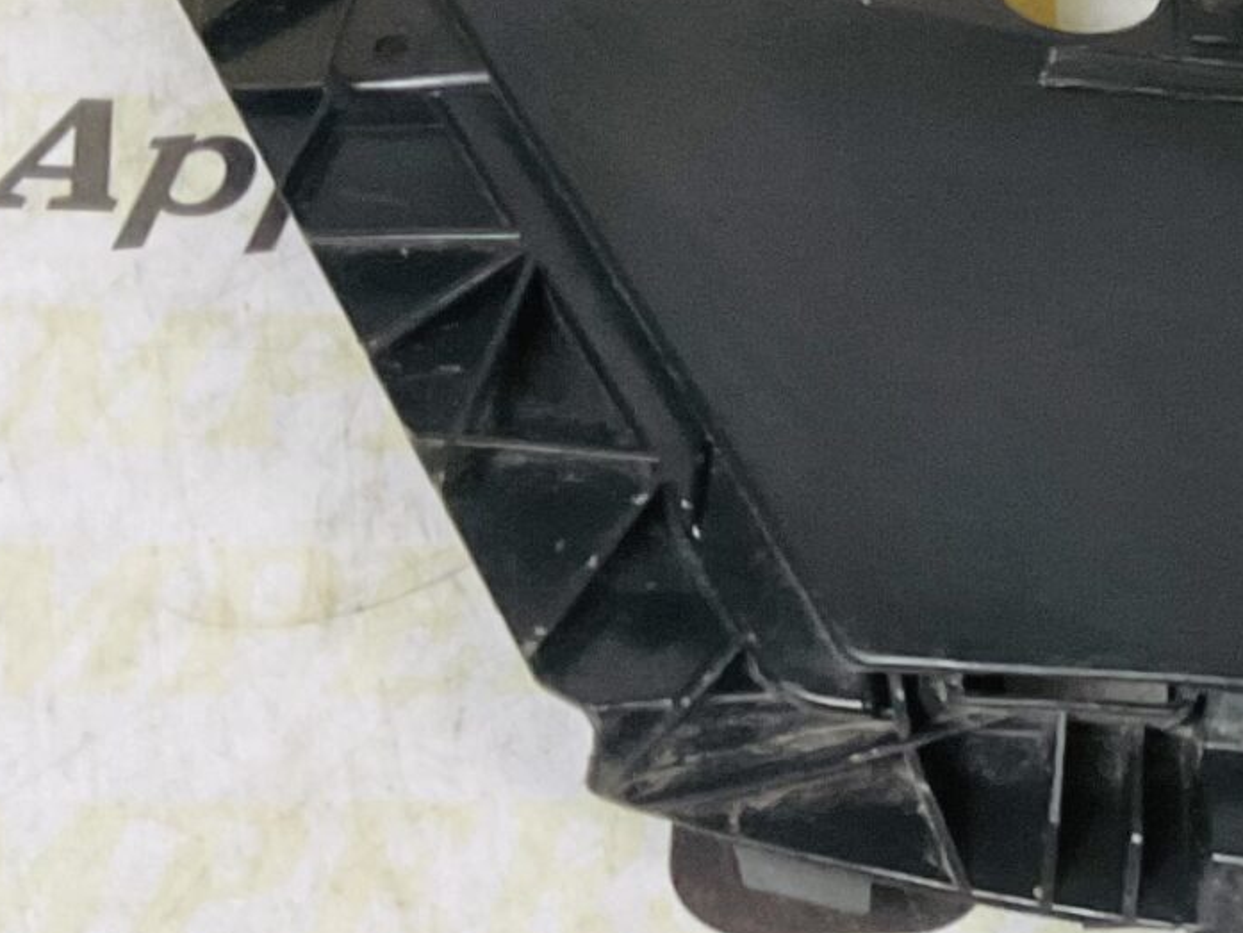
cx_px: 1735
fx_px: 3376
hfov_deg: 18.9
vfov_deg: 15.5
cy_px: 74
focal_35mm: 94
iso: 80
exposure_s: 1/50
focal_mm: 3
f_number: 1.8
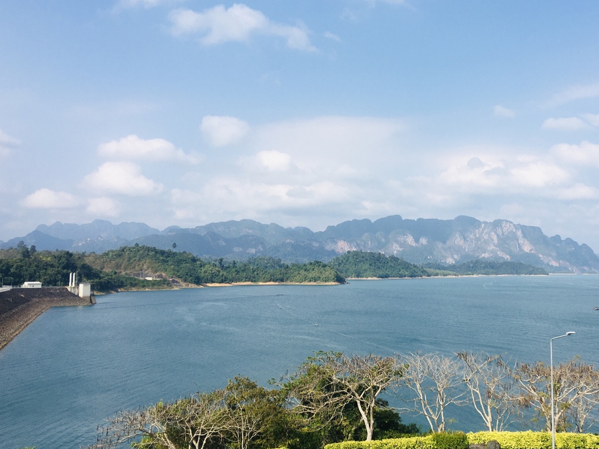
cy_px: 214
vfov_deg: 37.7
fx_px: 658
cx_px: 375
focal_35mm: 38
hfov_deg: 48.5
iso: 25
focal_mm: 4.15
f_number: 2.2
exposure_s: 1/1832
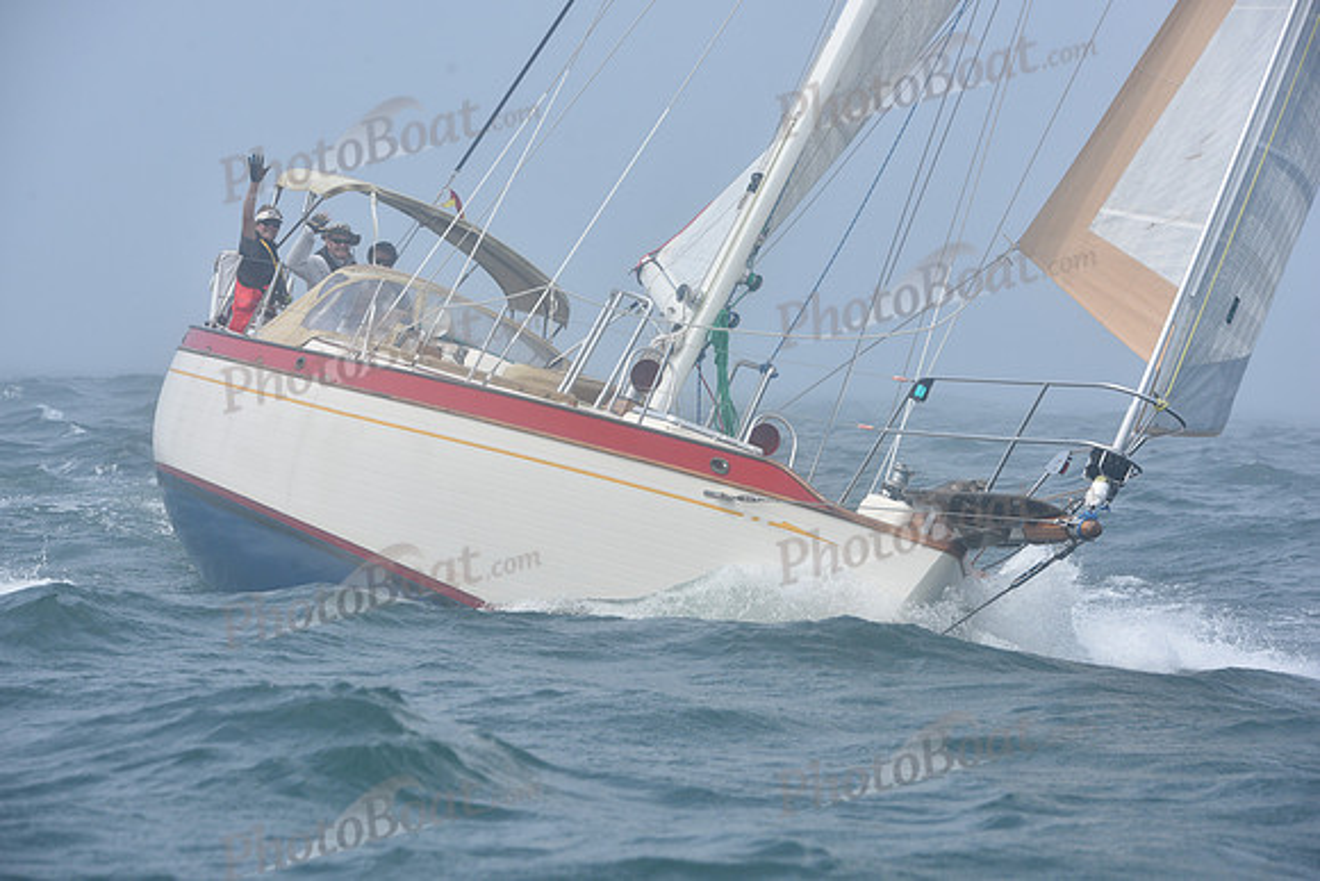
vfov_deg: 9.2
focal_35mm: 150
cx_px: 660
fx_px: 5501
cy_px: 440
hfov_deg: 13.7
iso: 320
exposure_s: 1/800
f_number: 9
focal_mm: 150
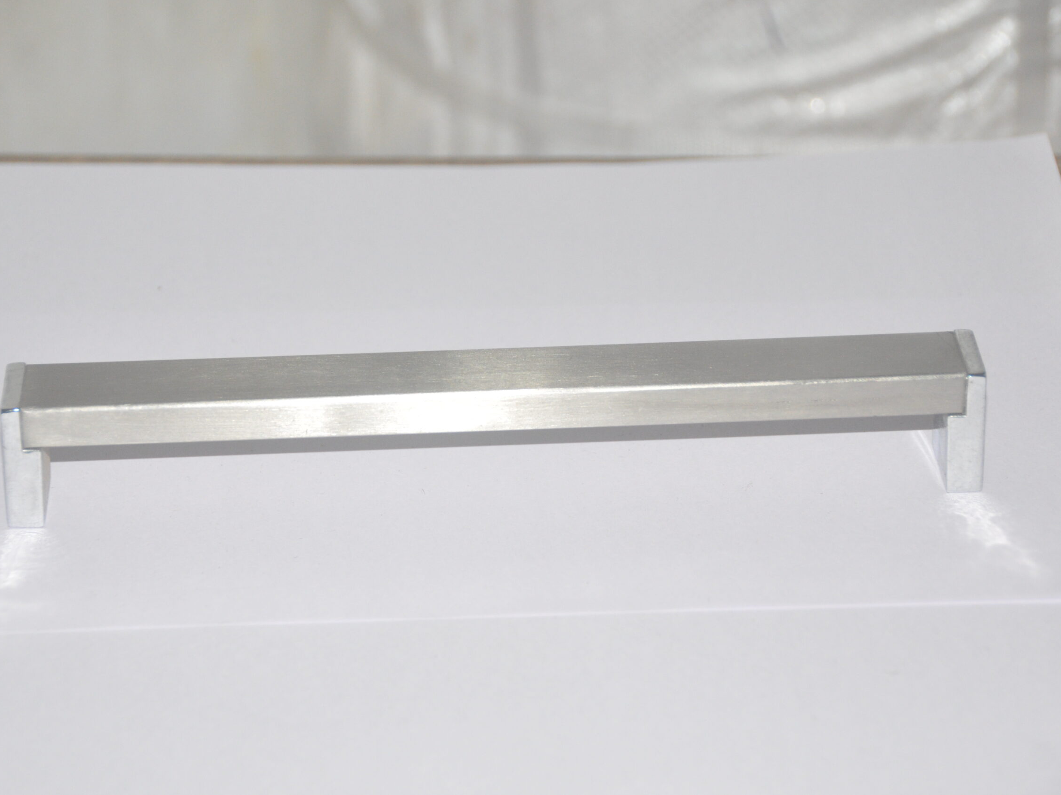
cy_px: 395
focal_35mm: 131
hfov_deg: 15.1
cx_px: 523
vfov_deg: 11.3
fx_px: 4015
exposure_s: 1/60
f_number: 5
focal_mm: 80
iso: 1250
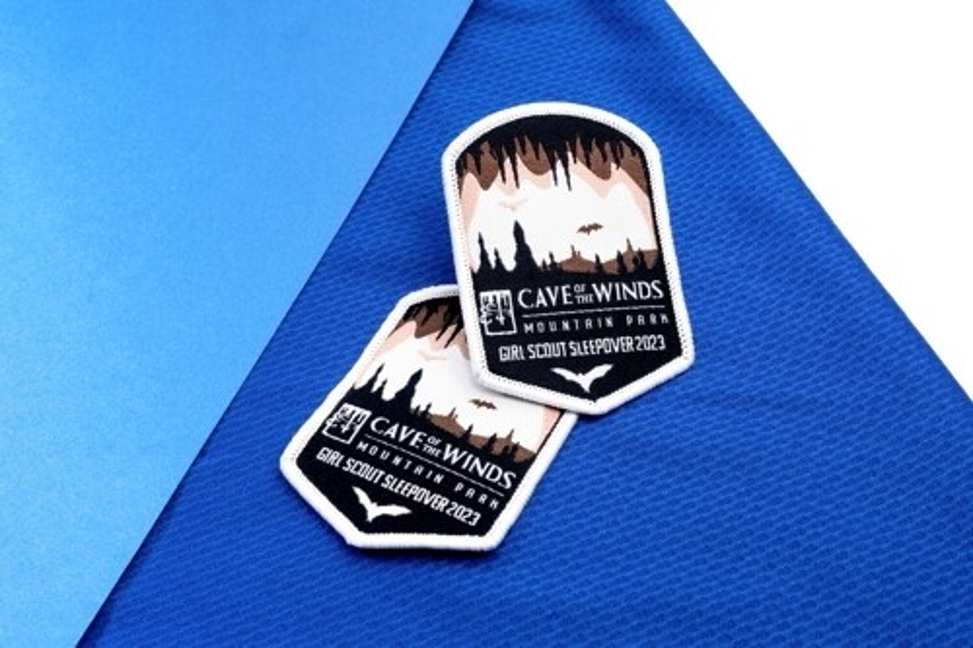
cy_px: 324
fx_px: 1891
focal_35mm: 70
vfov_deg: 19.4
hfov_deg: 28.9
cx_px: 486
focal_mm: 70
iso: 400
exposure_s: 1/20
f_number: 22
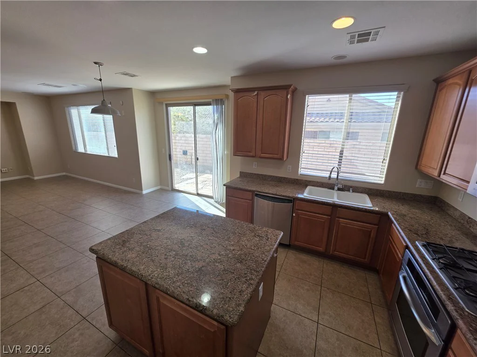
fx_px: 179
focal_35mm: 13
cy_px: 178
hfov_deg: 106.2
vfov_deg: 89.9
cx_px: 238
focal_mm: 2.2
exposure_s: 1/120
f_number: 1.9
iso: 32
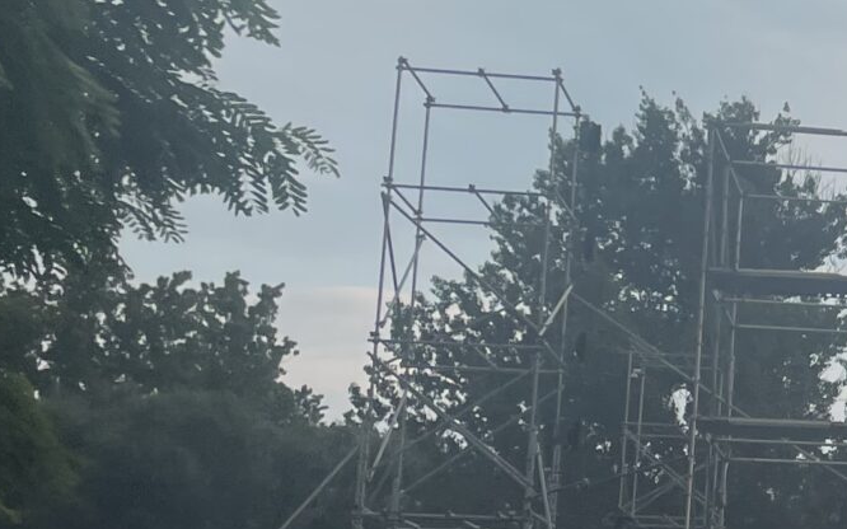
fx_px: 2446
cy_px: 343
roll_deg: +0.9
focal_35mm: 106
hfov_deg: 16.7
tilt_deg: +14.4
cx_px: 1473
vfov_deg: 12.3
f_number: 1.6
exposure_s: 1/1014
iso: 32
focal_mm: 4.2
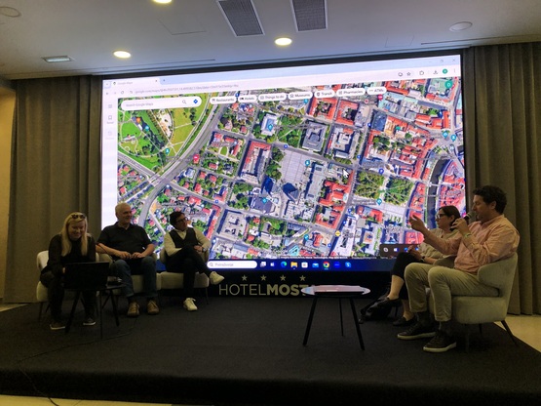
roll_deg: +0.2
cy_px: 203
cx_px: 270
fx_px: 438
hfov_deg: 63.5
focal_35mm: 28
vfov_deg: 49.7
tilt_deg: +2.0
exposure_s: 1/40
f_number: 1.8
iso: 32
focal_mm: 3.99
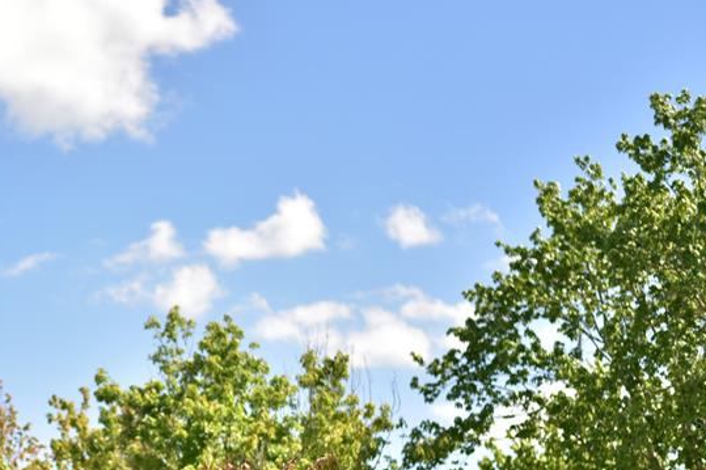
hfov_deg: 21.1
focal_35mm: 95
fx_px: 1862
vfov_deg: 14.2
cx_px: 98
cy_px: 424
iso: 100
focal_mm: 50
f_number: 1.8
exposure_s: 1/3200
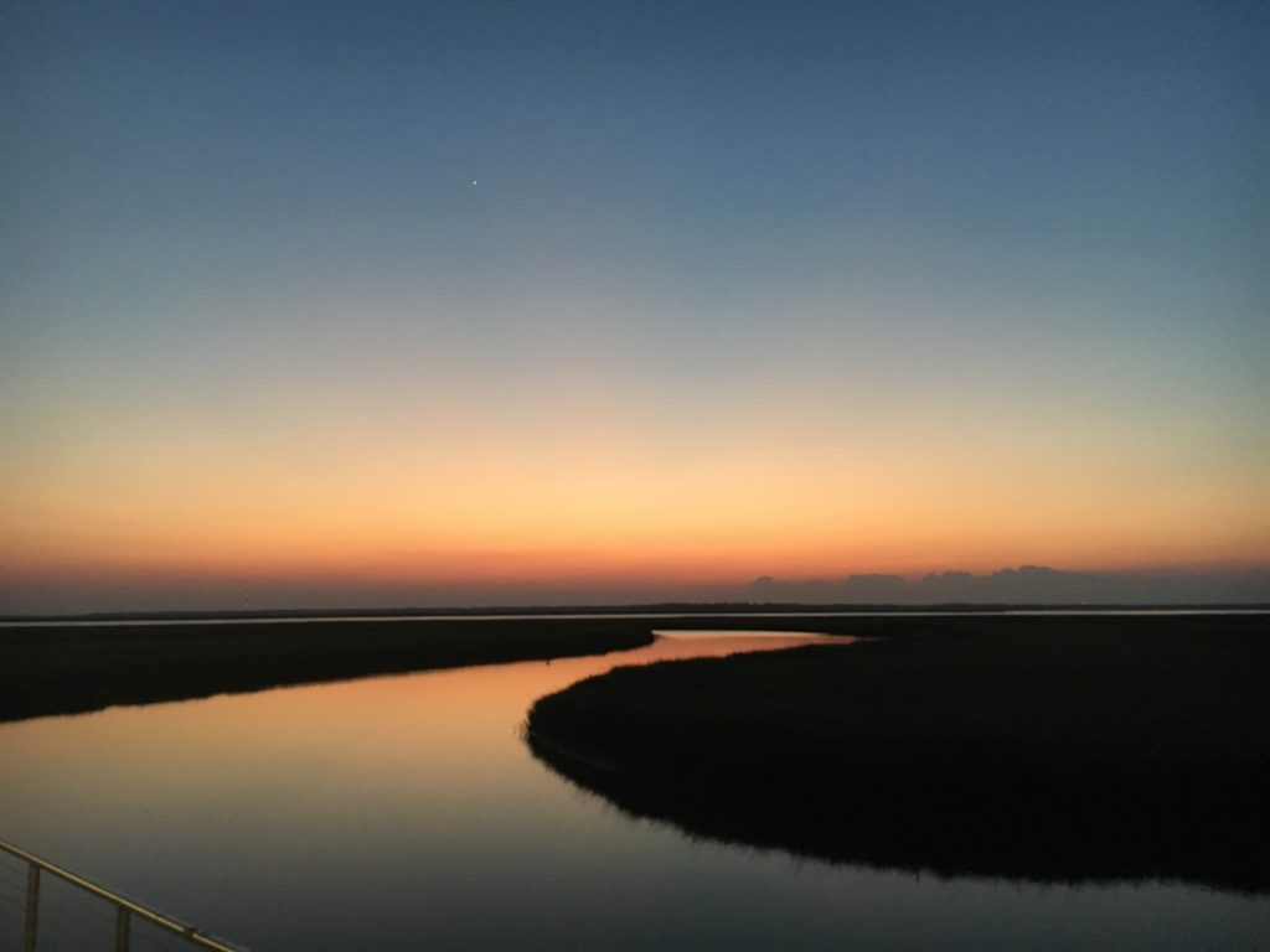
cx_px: 635
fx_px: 1064
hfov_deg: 61.7
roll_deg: +0.5
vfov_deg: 48.2
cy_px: 476
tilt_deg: +8.5
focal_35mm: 29
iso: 200
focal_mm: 4.15
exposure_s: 1/20
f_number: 2.2
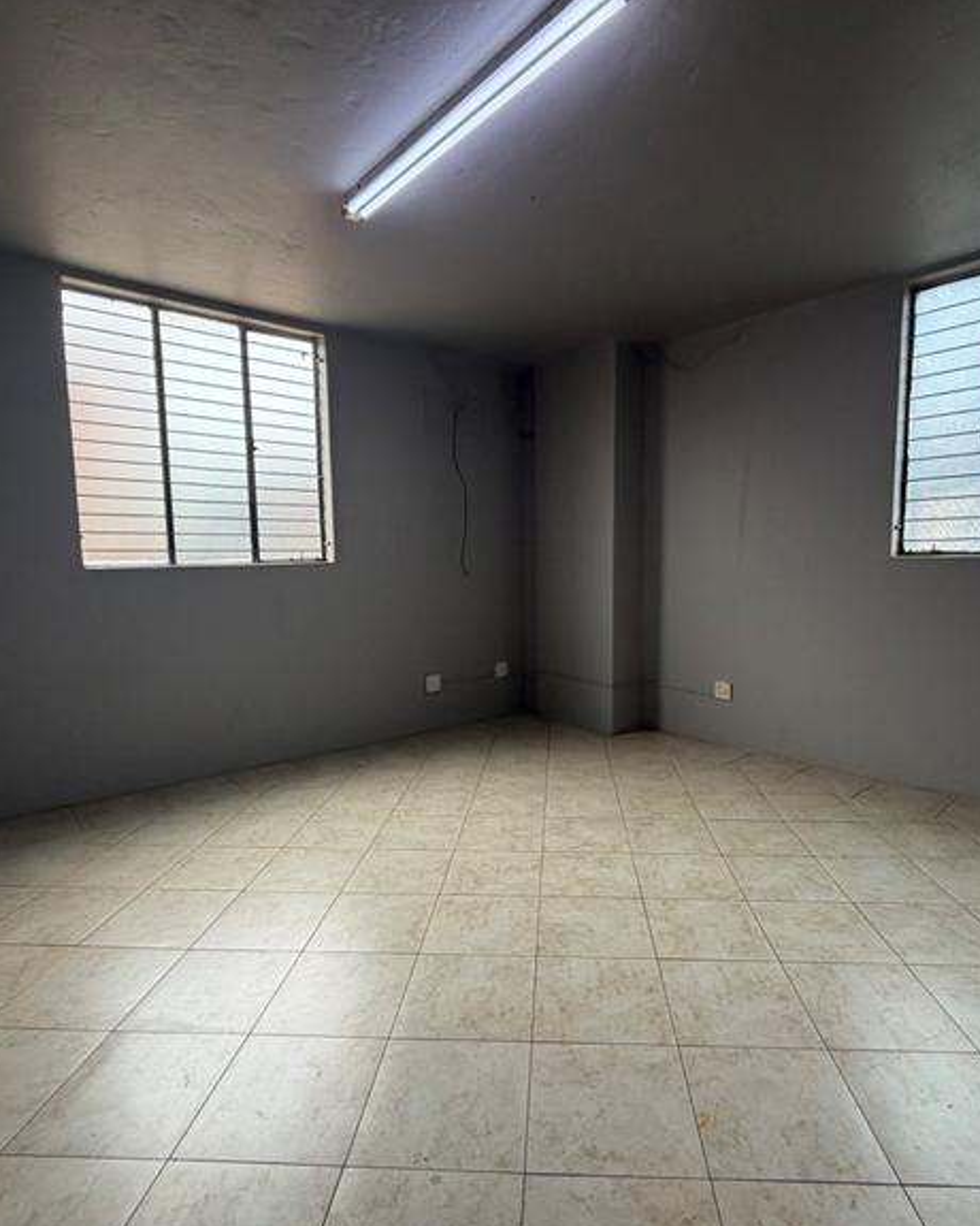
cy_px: 631
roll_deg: +1.2
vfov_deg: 83.3
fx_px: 689
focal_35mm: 19
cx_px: 528
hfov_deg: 70.7
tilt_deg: -3.8
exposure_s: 1/121
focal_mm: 2.22
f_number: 2.2
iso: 125
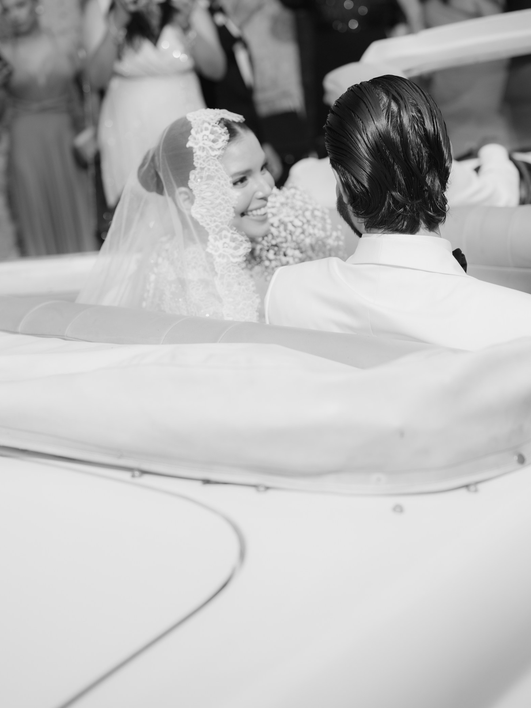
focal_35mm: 59
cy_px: 298
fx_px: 1206
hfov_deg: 24.8
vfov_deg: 32.6
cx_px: 267
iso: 800
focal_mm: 50
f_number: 2.5
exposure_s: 1/160
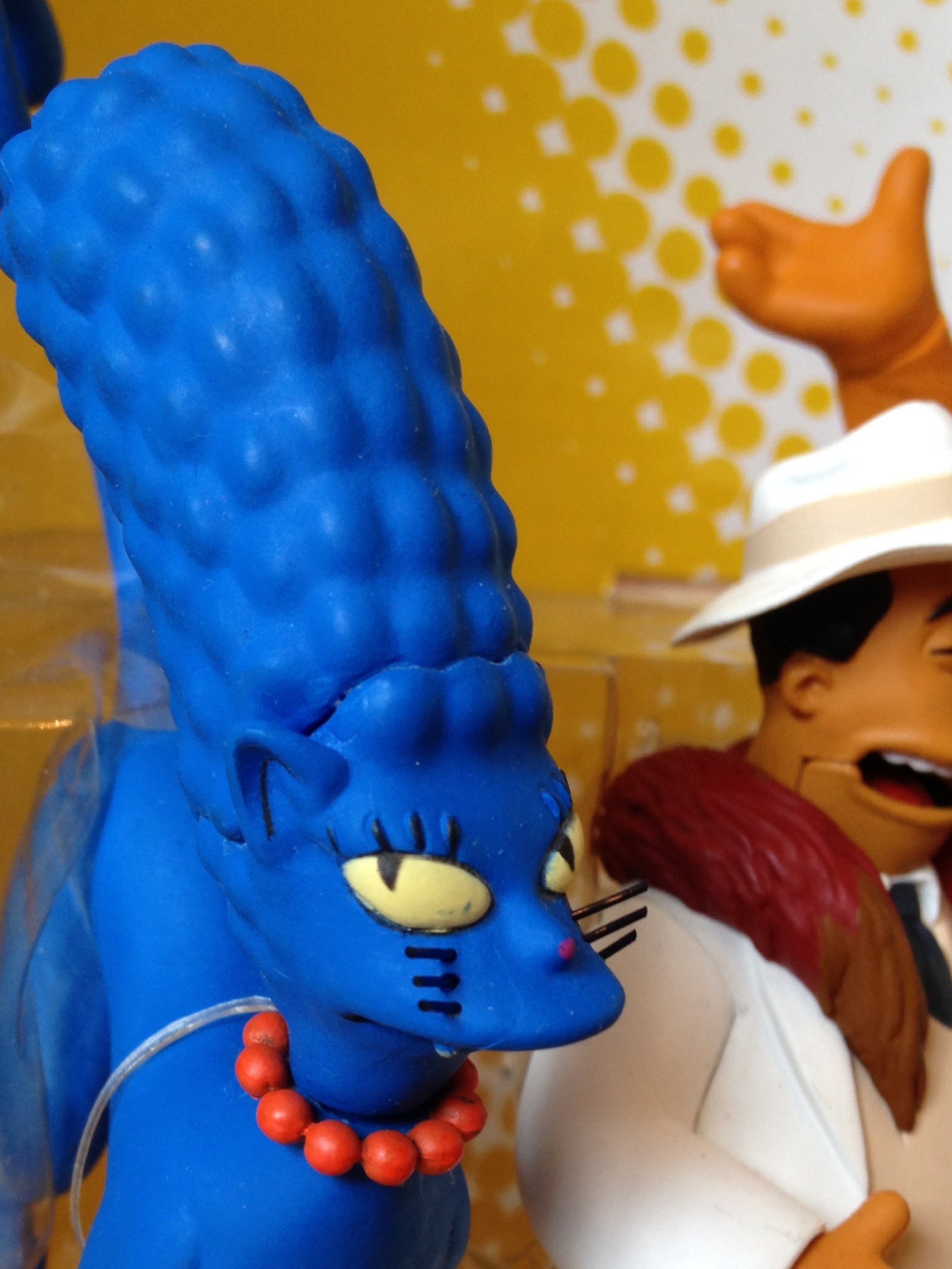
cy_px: 963
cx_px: 342
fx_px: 1906
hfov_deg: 27.9
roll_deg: -0.4
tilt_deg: -7.2
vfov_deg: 35.9
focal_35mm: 52
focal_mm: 4.12
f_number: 2.4
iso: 50
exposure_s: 1/30
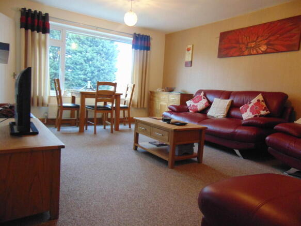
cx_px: 150
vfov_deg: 54.9
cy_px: 113
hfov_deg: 69.4
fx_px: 217
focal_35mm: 25
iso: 400
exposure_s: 1/15
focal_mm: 4.5
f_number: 3
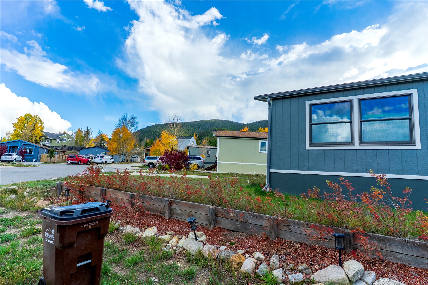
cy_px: 142
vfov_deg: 70.4
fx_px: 202
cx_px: 214
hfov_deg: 93.3
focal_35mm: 17
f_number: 8
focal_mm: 17
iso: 125
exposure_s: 1/160
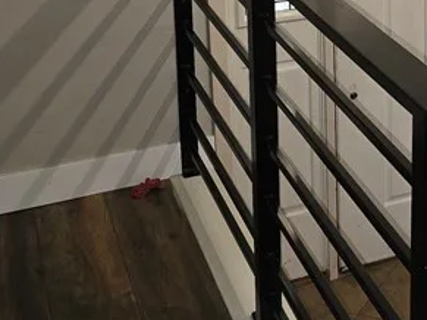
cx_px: 558
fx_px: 999
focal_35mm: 81
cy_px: -76
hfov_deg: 21.7
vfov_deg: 17.3
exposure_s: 1/24
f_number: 1.7
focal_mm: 6.3
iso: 160
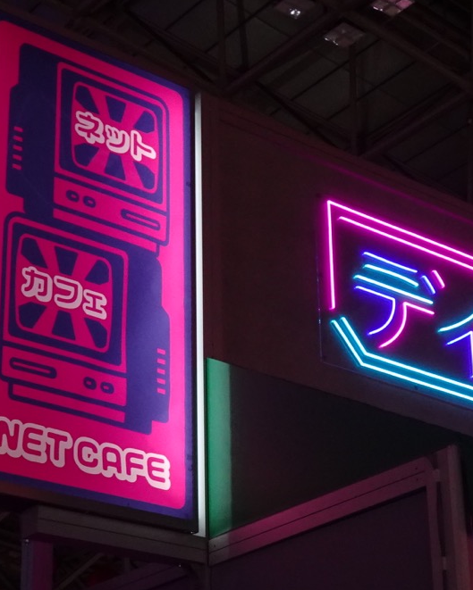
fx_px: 1487
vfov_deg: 22.4
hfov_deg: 18.1
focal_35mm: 85
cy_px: 362
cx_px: 281
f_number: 4
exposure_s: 1/50
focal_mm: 6.08
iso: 200
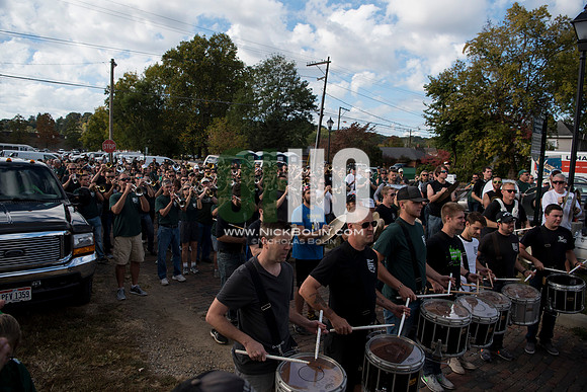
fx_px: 391
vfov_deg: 53.2
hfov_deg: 73.7
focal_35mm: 24
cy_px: 196
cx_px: 294
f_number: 4.5
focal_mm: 24
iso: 250
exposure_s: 1/1250
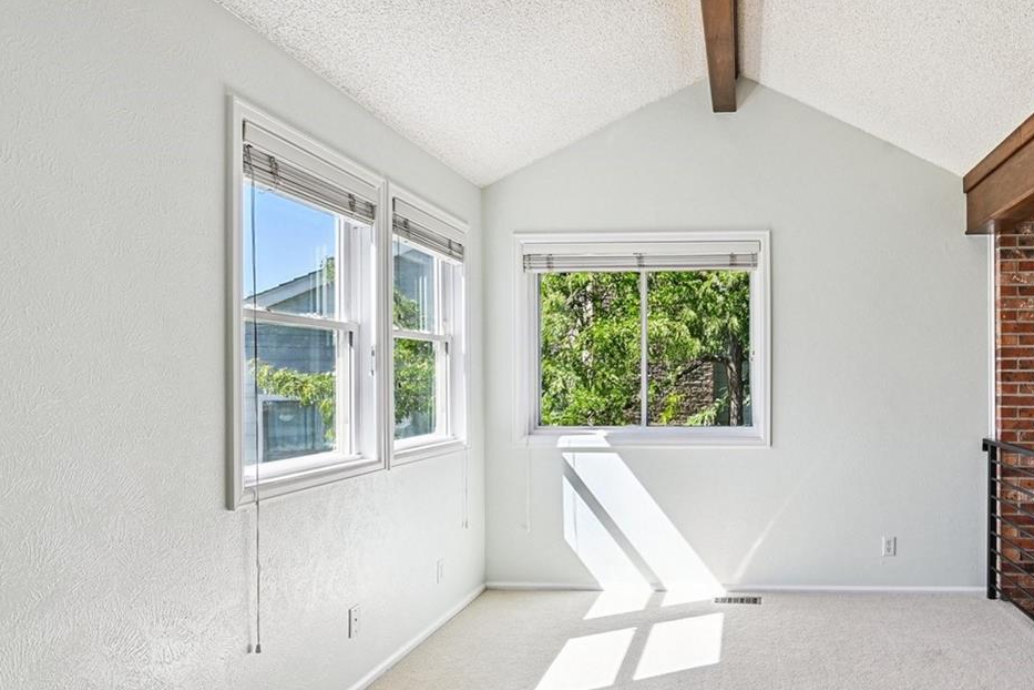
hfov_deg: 71.0
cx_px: 711
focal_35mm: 24
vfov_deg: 53.0
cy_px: 394
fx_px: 689
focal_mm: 14
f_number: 10
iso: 400
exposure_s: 1/50
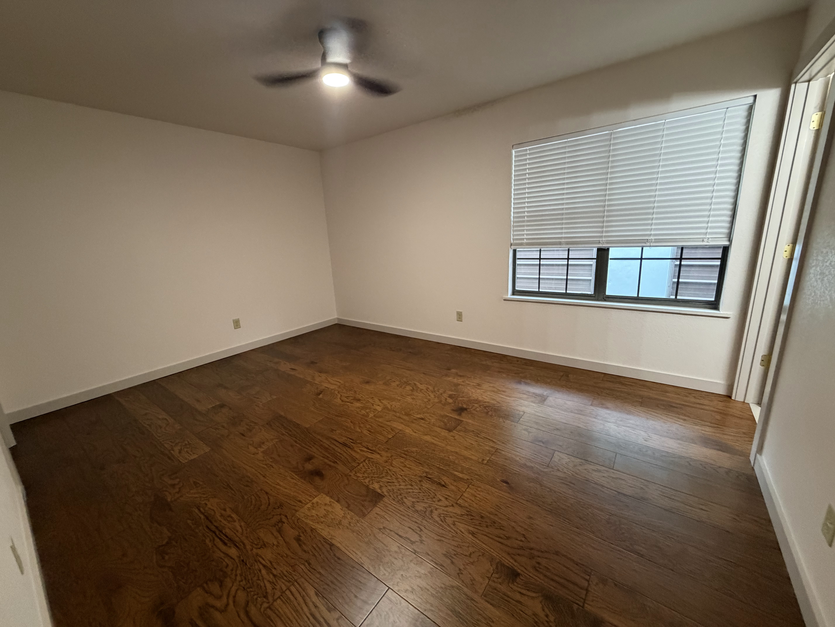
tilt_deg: -14.0
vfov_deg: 85.7
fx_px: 338
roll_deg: +3.0
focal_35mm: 14
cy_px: 314
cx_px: 418
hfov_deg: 102.1
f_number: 2.2
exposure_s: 1/60
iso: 500
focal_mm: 2.22
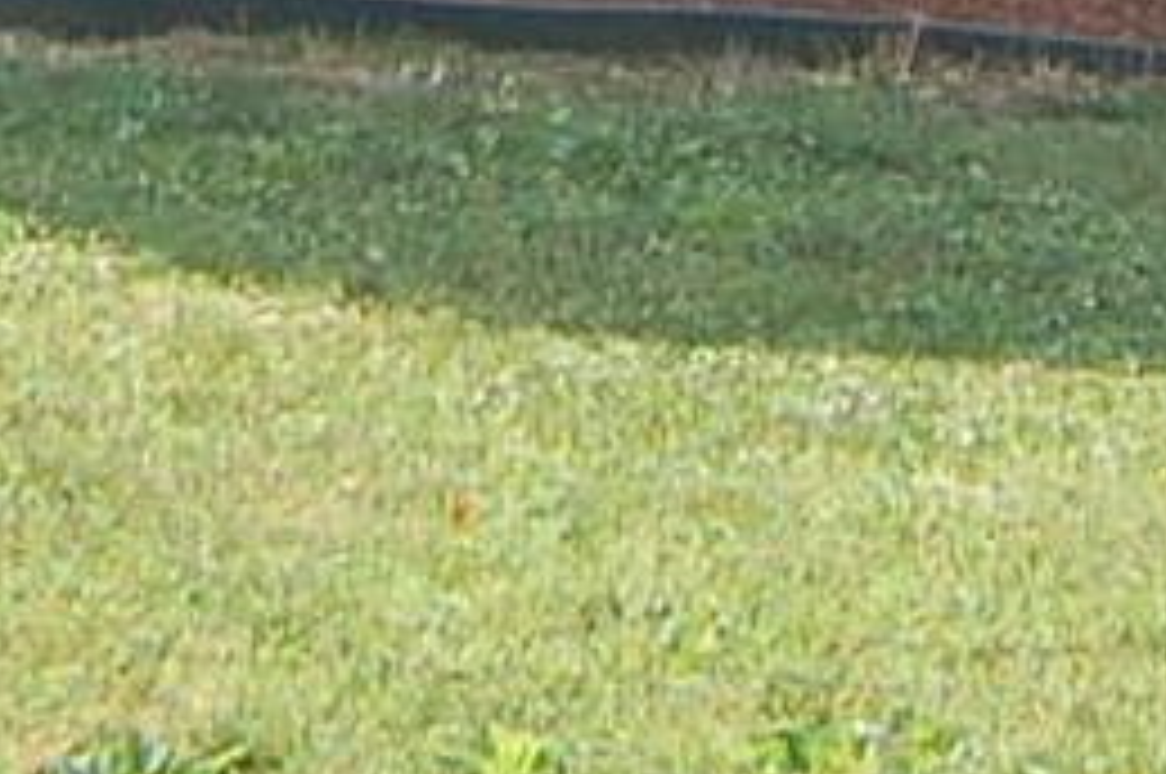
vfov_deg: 6.7
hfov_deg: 10.8
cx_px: 428
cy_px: -1372
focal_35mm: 190
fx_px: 6146
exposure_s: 1/160
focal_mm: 16
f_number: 6.3
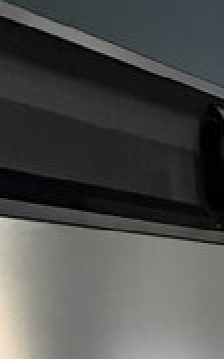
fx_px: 509
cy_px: 396
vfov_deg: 33.7
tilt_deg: -8.8
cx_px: 542
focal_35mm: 52
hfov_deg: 14.8
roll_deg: -1.3
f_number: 2.2
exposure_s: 1/60
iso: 500
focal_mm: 2.22
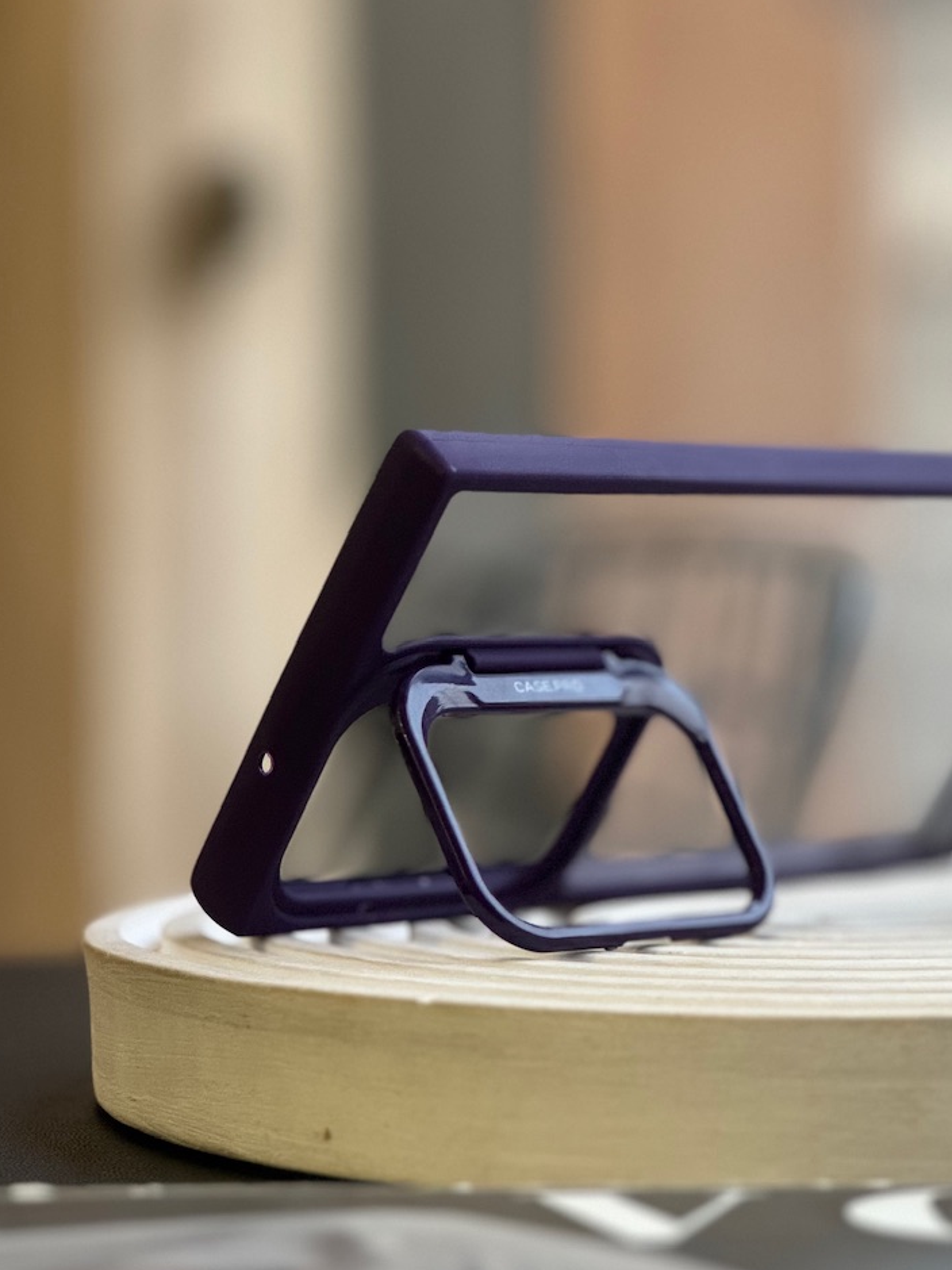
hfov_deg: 14.1
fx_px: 3851
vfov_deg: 18.7
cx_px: 632
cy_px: 744
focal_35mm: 105
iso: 500
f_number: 2.8
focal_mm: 9
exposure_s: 1/50
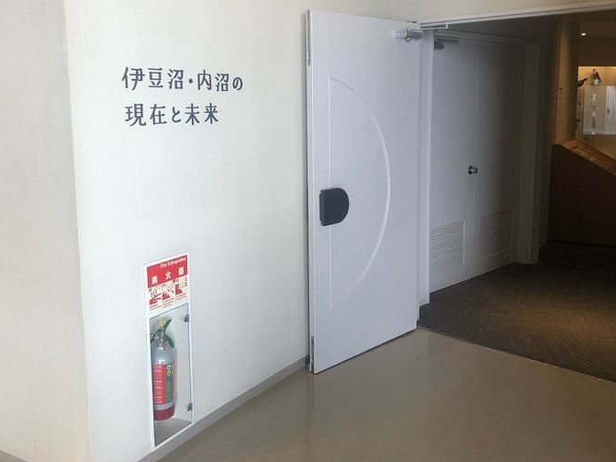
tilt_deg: -6.1
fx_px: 605
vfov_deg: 41.6
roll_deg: +1.1
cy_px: 192
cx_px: 319
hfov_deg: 54.0
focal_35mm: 34
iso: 25
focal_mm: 3.99
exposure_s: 1/50
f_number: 1.8
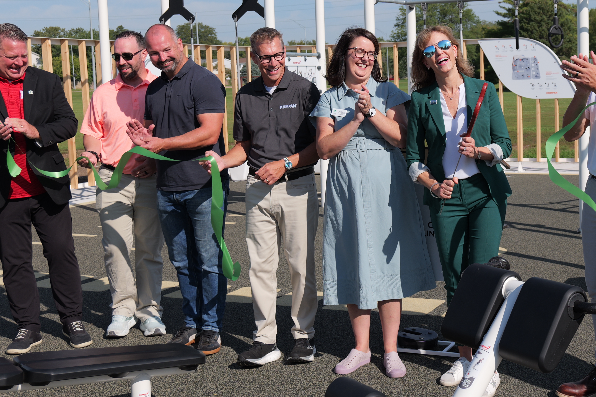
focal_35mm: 52
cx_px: 446
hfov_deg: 37.3
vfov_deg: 25.9
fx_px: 861
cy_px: 158
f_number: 5.6
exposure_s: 1/640
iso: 100
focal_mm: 29
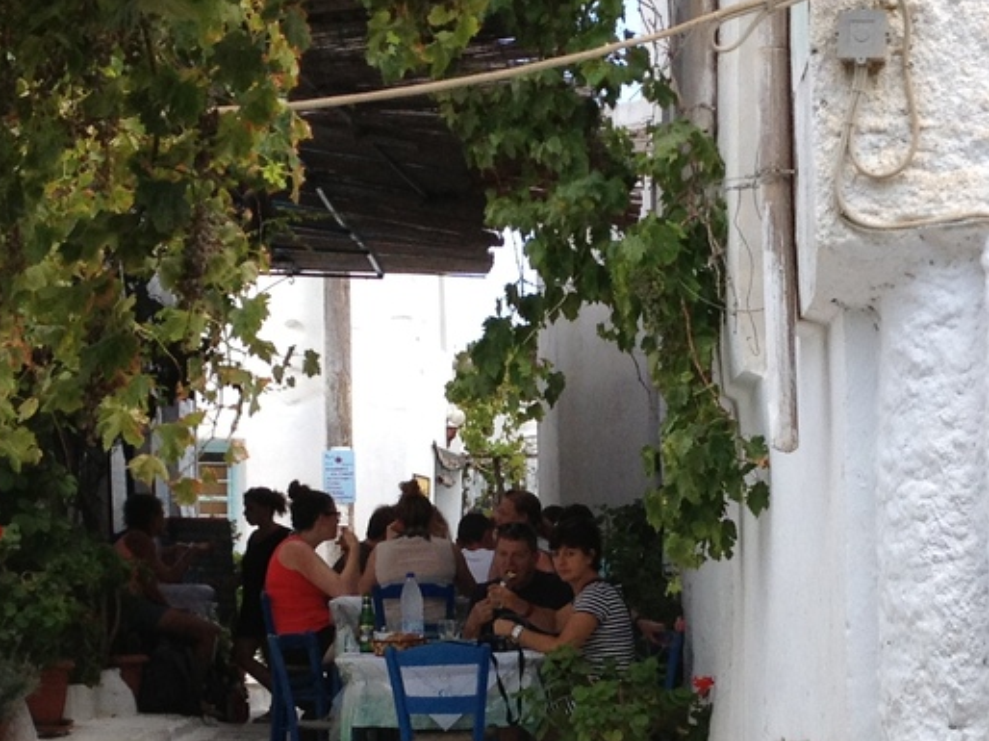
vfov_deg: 13.4
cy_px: 685
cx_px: 714
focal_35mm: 109
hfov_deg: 18.0
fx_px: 3113
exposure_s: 1/600
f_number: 2.4
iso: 50
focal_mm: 4.28
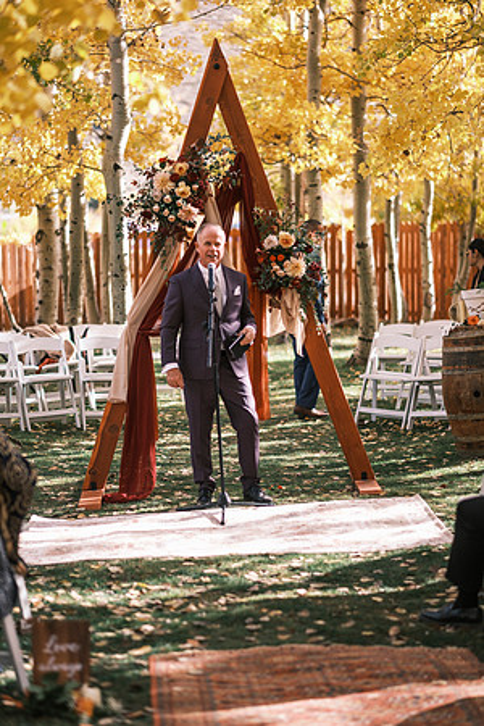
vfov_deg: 24.2
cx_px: 242
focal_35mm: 84
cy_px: 363
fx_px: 1694
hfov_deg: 16.3
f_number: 1.2
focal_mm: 56
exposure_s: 1/2000
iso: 200
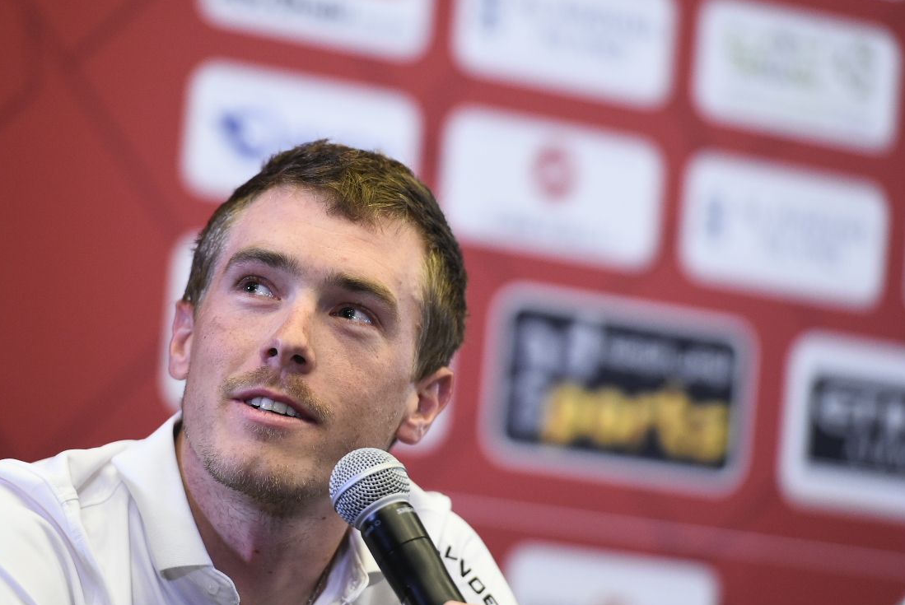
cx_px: 414
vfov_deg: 5.9
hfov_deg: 8.8
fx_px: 5863
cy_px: 283
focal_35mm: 233
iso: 4000
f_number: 3.5
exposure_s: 1/320
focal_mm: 200
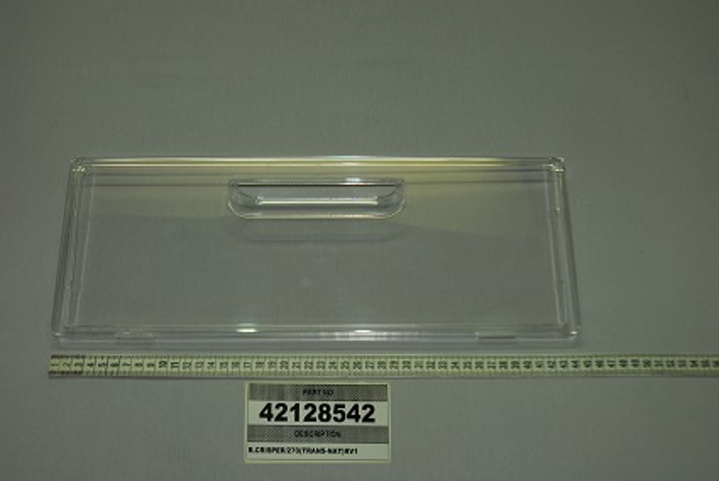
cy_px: 240
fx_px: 839
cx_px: 360
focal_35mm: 42
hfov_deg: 46.4
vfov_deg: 31.9
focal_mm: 28
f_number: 3.5
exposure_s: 1/80
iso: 200
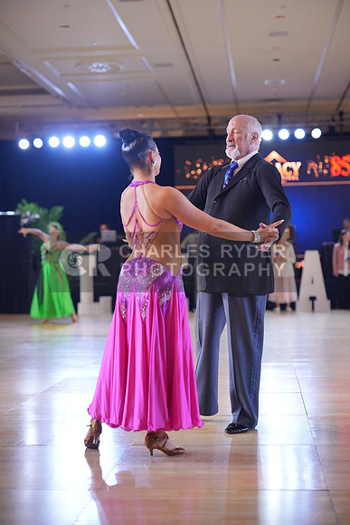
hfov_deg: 21.9
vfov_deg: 32.4
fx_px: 904
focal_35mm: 62
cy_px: 262
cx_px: 175
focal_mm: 62
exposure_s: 1/500
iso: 1250
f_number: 2
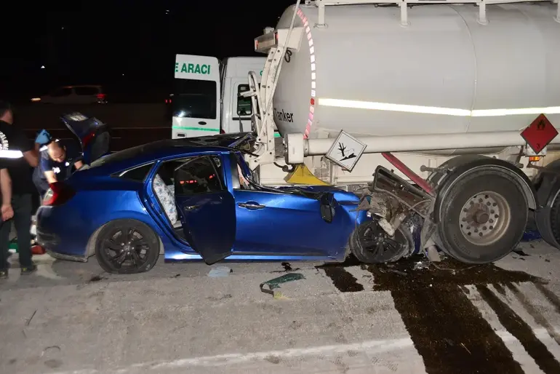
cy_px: 187
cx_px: 280
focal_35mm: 38
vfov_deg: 35.1
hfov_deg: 50.7
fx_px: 591
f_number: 4
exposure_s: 1/60
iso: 200
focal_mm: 38
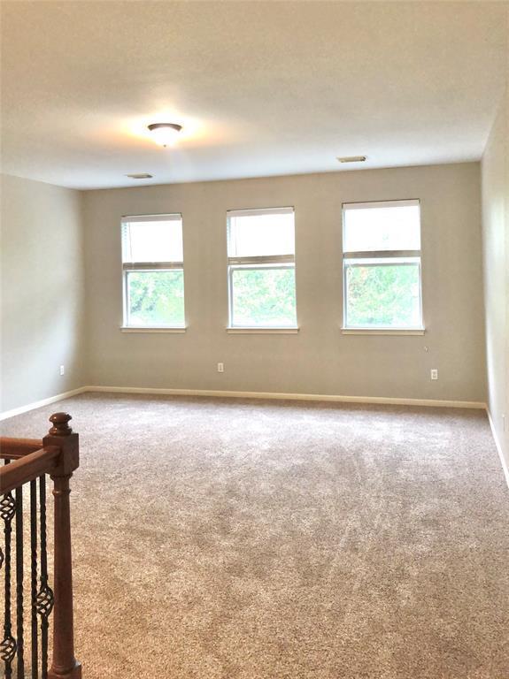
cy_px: 340
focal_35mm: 28
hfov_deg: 49.7
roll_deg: +0.1
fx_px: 550
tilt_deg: -5.9
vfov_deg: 63.5
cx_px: 254
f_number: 1.8
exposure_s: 1/60
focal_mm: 3.99
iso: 160
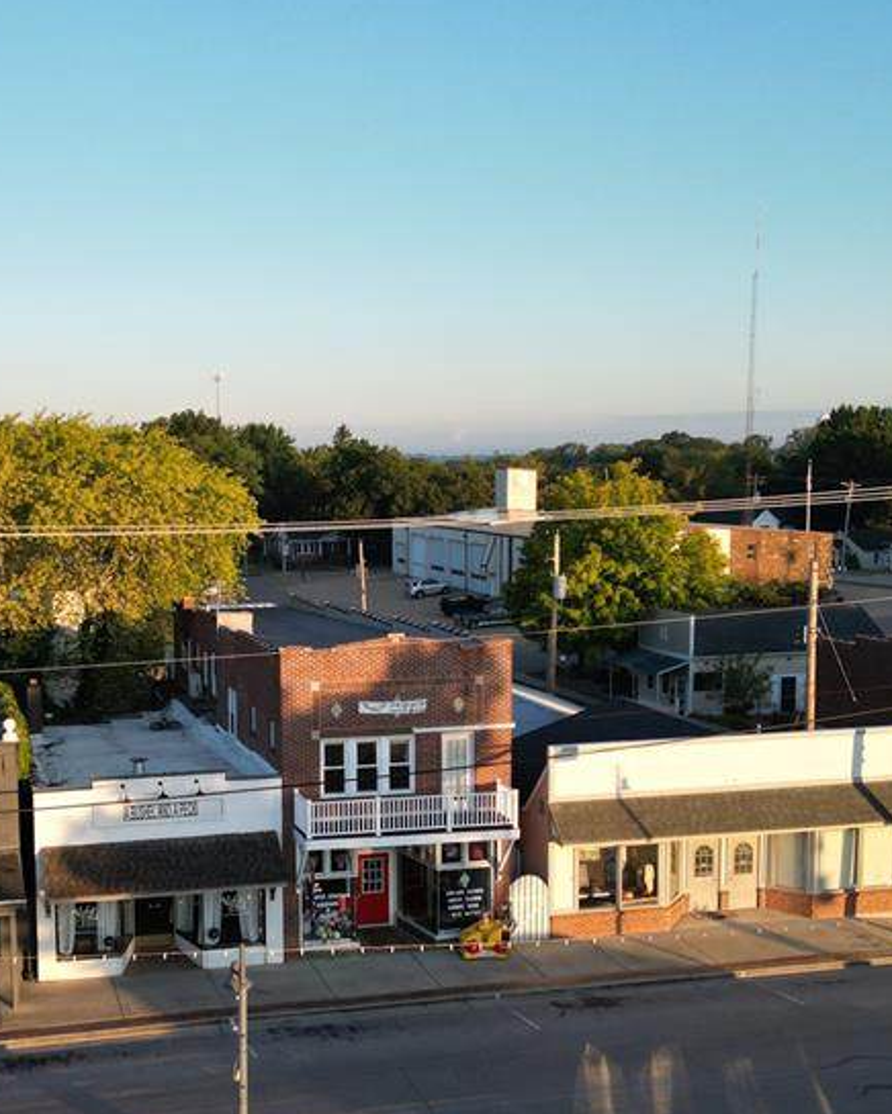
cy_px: 642
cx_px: 264
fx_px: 1452
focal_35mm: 44
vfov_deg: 41.9
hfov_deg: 33.7
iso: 120
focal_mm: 6.72
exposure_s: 1/800
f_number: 1.7
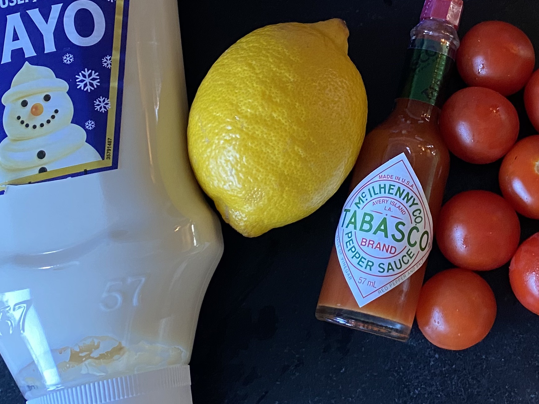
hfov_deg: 31.1
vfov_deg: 23.8
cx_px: 410
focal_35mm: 61
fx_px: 950
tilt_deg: -76.1
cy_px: 100
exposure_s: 1/50
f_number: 1.8
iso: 250
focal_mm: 4.25
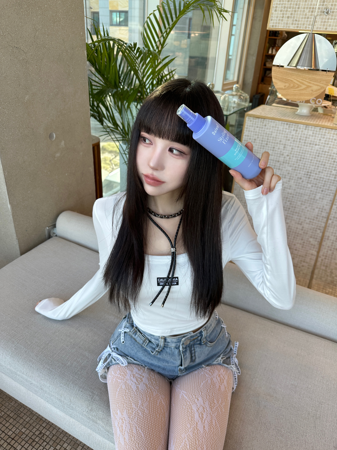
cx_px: 168
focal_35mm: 24
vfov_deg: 71.6
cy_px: 225
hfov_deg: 56.8
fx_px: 312
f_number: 1.78
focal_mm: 6.86
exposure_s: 1/143
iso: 64
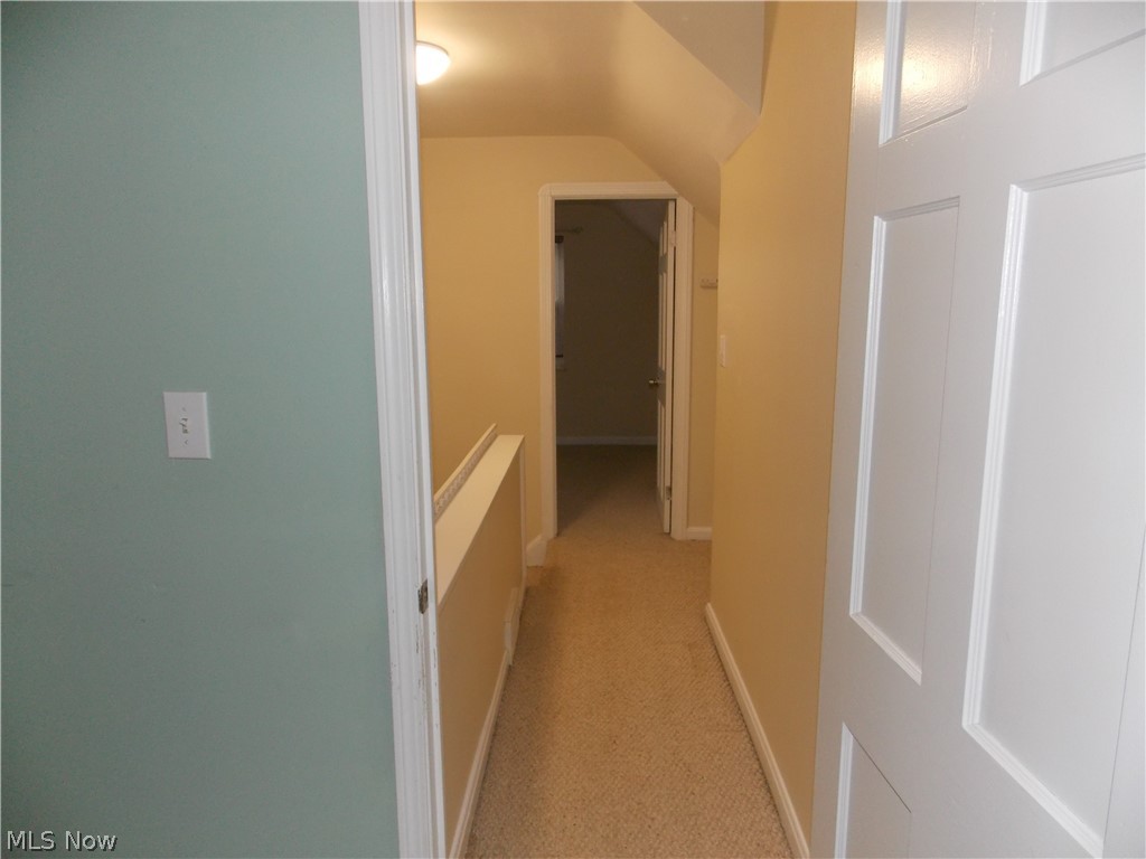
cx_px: 573
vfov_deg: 58.9
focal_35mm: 23
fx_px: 761
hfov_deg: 73.9
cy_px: 430
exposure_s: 1/30
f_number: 3.1
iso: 200
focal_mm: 4
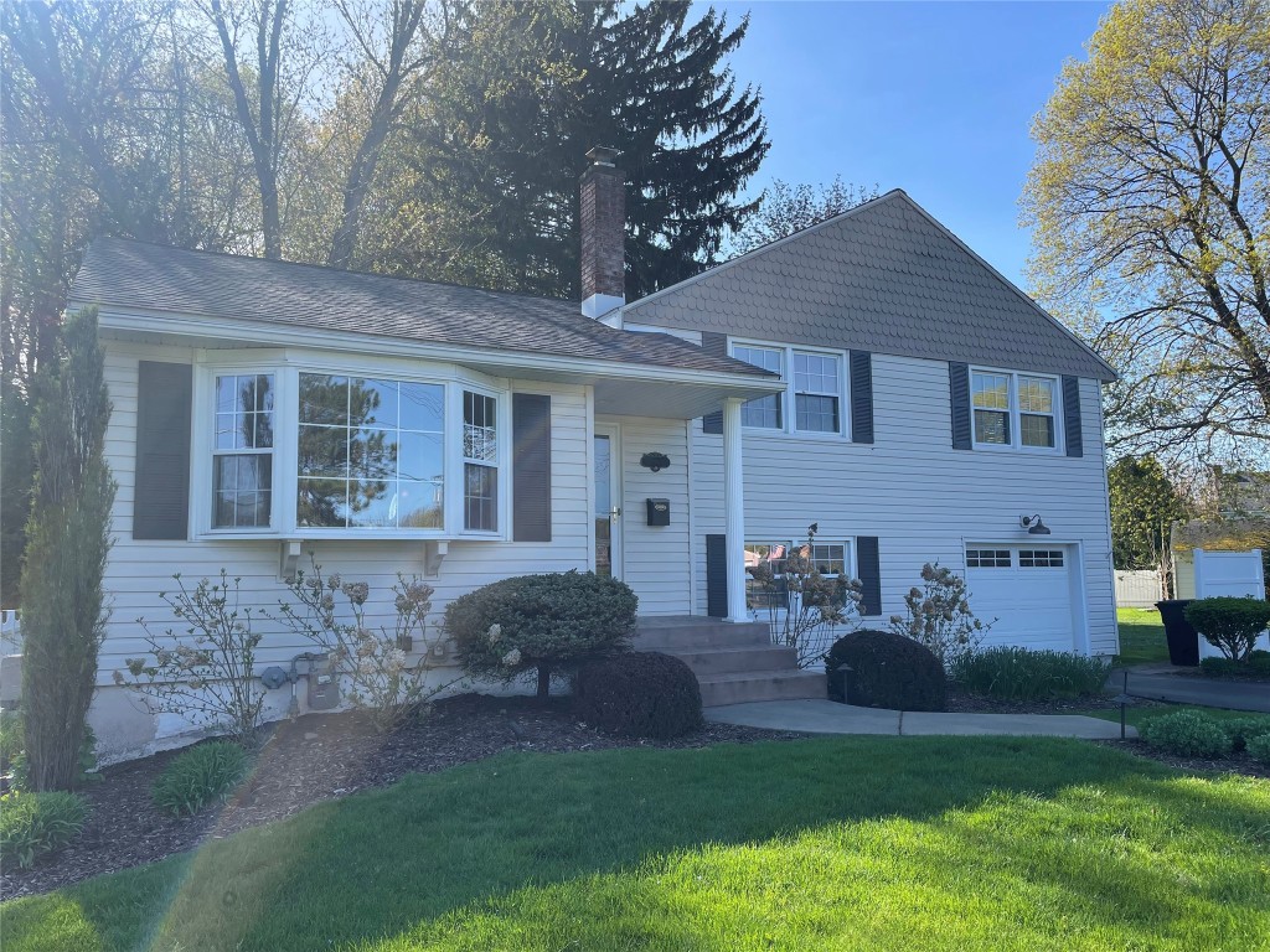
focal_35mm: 26
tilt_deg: +6.8
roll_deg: +0.9
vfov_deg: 53.1
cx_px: 635
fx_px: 954
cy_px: 476
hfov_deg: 67.3
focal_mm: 4.2
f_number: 1.6
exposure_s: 1/1289
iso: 32
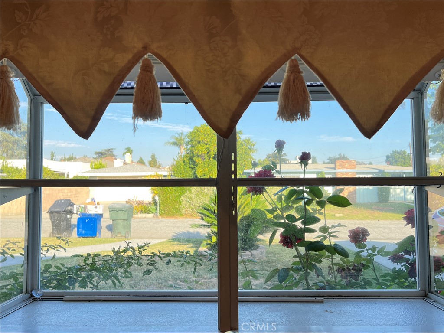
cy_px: 166
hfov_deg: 67.3
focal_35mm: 26
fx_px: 333
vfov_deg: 53.1
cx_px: 222
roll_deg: +0.5
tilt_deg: +2.6
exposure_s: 1/468
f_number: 1.5
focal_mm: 5.7
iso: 50
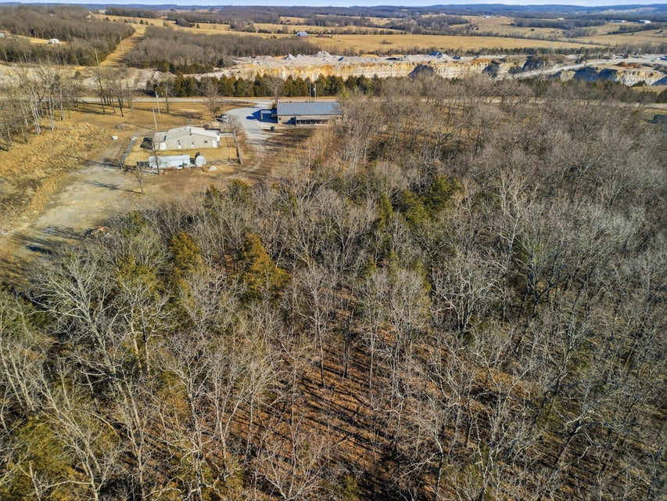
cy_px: 250
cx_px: 334
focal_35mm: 24
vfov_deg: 56.8
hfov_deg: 71.6
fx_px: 463
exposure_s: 1/725
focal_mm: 6.7
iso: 110
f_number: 1.7
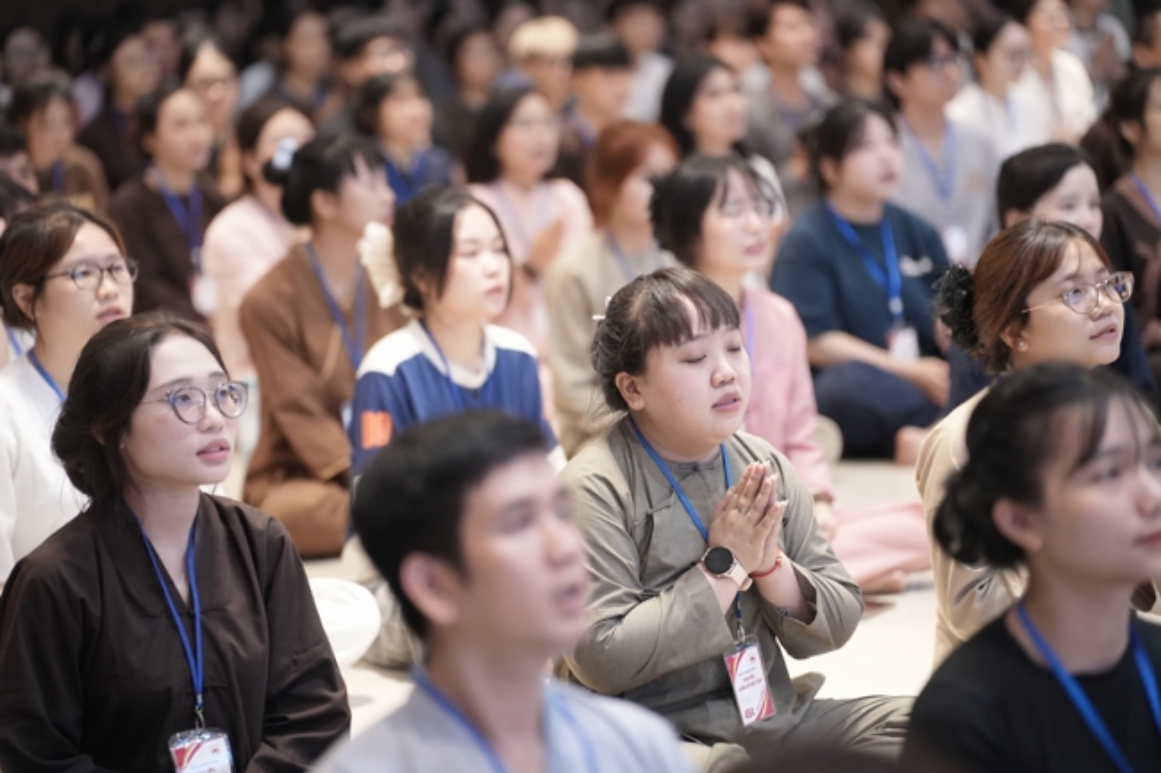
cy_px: 386
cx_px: 580
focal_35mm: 150
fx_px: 4836
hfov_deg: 13.7
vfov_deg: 9.1
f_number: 2.8
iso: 4000
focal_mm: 150
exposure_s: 1/200
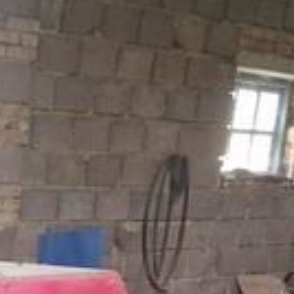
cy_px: 443
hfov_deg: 16.8
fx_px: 798
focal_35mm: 83
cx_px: -253
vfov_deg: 18.5
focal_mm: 5.4
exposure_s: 1/100
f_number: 1.8
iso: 1000
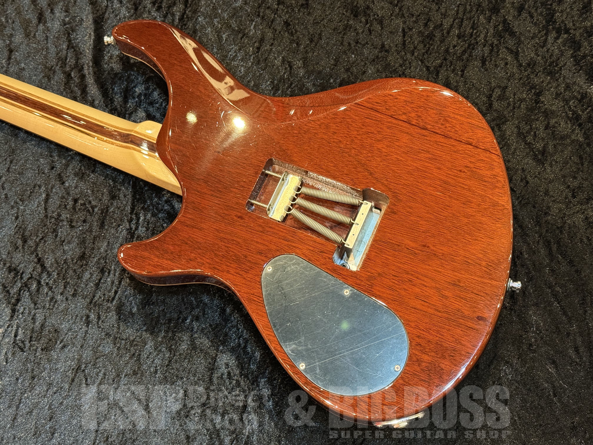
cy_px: 222
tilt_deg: -69.5
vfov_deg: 30.3
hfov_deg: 39.7
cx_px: 296
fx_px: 822
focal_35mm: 48
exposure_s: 1/40
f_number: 1.78
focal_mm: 6.76
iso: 320
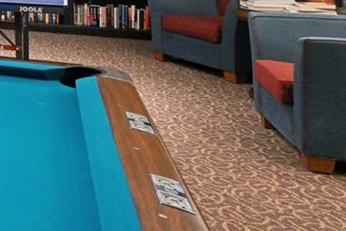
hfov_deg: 22.1
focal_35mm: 59
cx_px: -264
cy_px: -90
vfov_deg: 20.5
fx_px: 566
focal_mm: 15.5
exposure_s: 1/2.5
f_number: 10
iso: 400
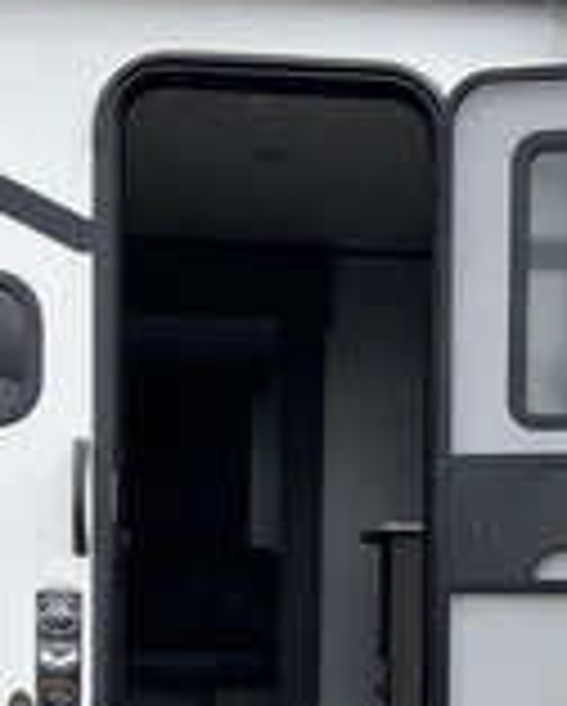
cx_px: 432
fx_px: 1507
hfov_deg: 21.1
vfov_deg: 25.4
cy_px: 657
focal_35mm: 72
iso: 25
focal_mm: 3
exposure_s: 1/962
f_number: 1.8
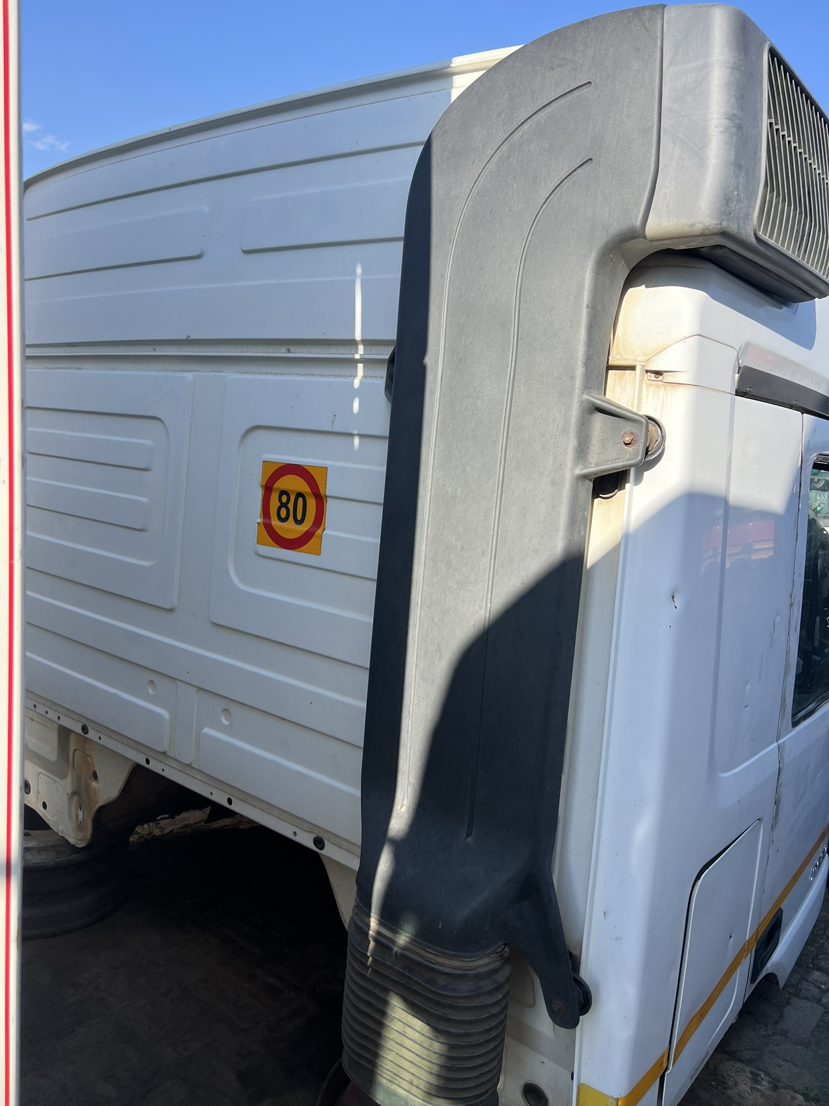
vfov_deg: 67.3
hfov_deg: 53.1
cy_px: 553
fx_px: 830
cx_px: 414
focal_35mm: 26
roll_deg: -9.6
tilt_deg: -9.8
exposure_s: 1/1311
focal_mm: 5.7
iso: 50
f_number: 1.5
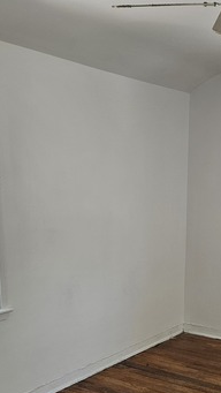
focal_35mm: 49
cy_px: 311
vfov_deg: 40.5
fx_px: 510
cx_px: 213
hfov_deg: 23.6
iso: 125
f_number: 1.8
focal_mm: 5.4
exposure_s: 1/180
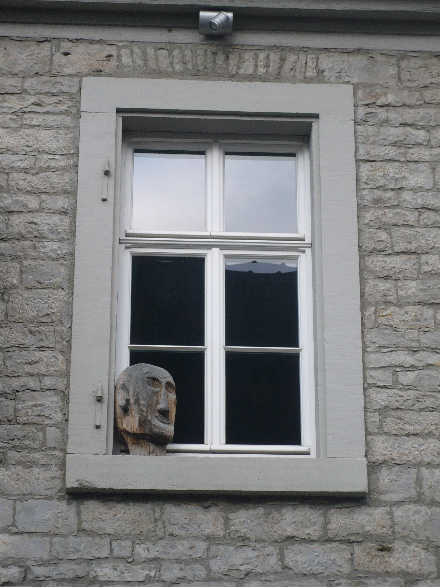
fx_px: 1780
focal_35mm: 105
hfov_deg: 14.1
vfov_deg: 18.7
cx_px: 220
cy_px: 294
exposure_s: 1/500
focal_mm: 17.4
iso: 100
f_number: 5
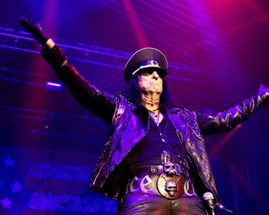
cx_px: 169
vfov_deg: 33.3
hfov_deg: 40.9
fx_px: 358
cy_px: 126
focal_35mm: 45
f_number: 3.5
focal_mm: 34
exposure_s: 1/200
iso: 1600
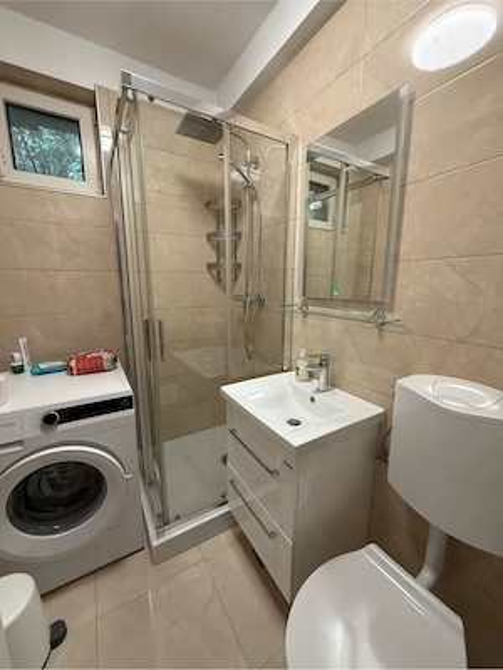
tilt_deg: -10.6
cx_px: 252
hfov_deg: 85.7
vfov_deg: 102.1
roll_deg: +0.6
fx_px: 271
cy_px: 335
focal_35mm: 14
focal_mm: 2.22
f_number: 2.2
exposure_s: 1/100
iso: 320
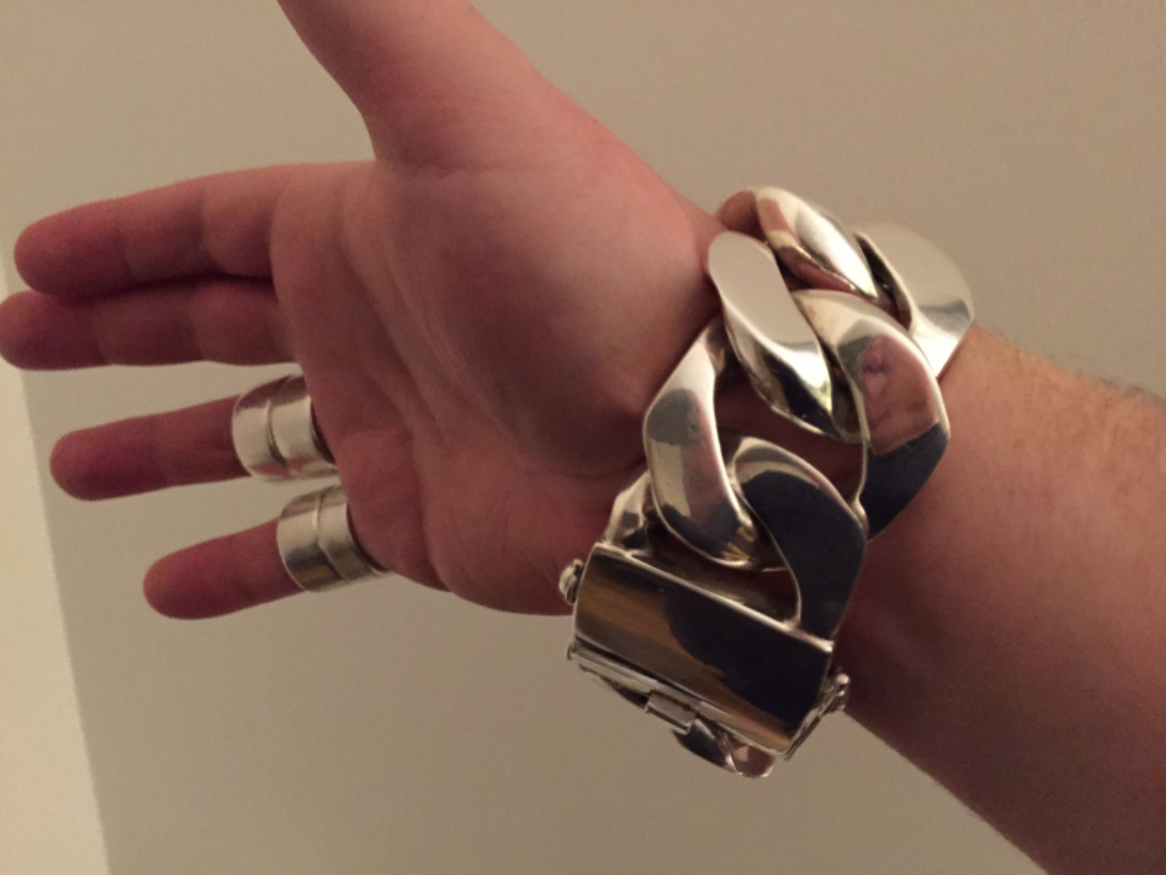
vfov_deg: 48.2
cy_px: 438
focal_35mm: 29
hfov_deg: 61.7
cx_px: 583
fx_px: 977
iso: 800
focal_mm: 4.15
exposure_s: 1/17
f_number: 2.2
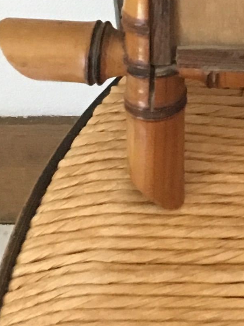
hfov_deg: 9.7
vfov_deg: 12.3
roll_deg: -0.1
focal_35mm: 145
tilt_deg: -40.8
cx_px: 453
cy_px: -297
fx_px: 1362
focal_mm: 4.15
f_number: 2.2
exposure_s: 1/33
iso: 200
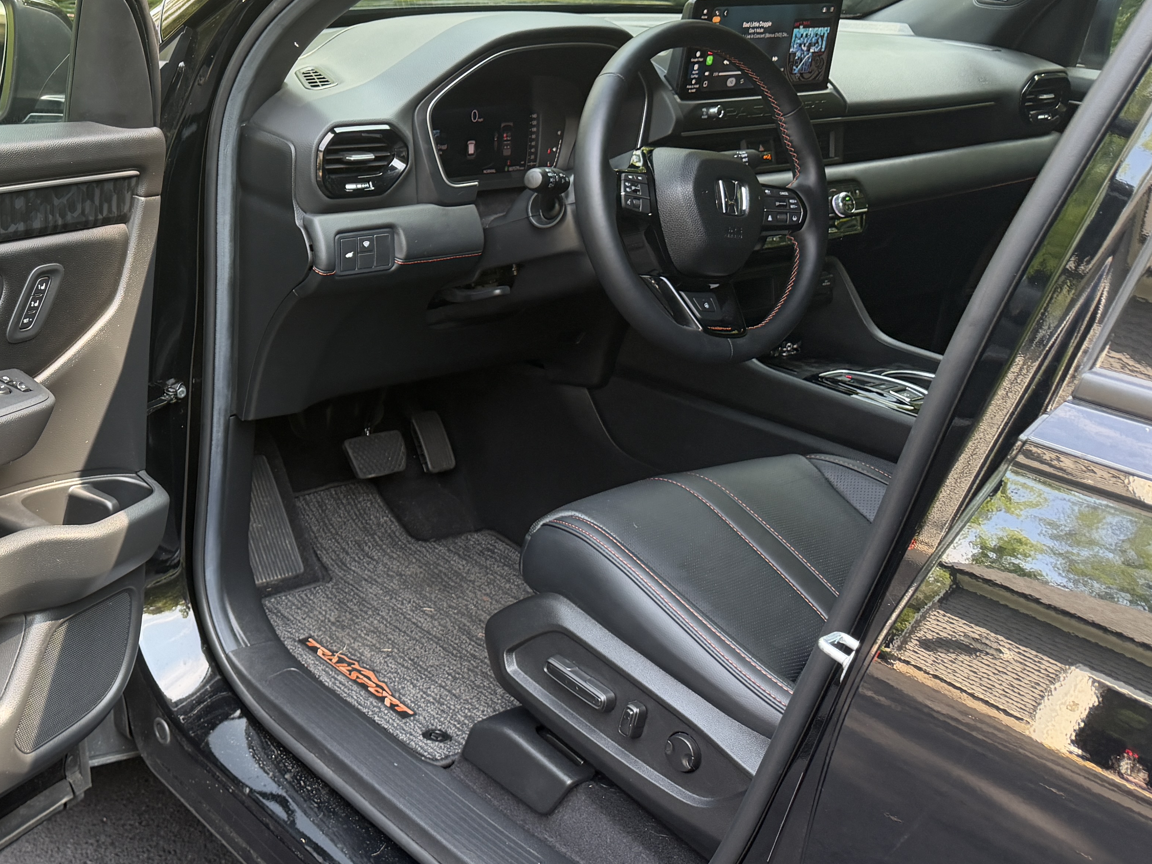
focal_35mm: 44
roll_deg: -0.8
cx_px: 153
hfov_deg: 40.3
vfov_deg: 32.8
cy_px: 359
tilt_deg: -20.8
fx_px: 1464
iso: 125
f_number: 1.78
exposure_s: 1/160
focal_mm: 6.76
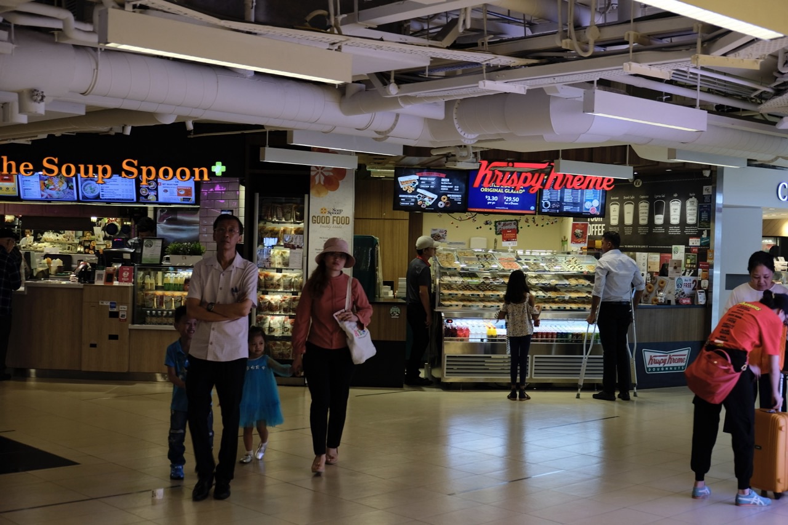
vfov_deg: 28.6
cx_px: 394
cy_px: 262
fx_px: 1029
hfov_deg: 41.9
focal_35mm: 47
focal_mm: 31.5
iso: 400
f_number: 3.6
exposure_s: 1/50
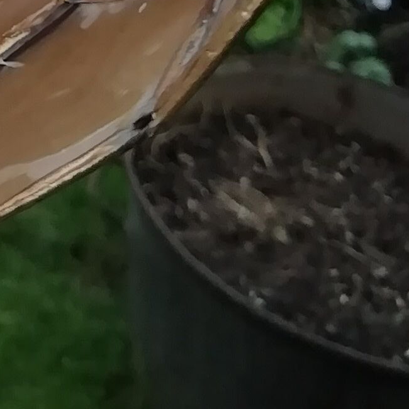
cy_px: -774
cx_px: -454
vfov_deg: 9.6
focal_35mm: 147
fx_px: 1965
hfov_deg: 10.7
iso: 50
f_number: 2.2
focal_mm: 3.21
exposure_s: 1/290
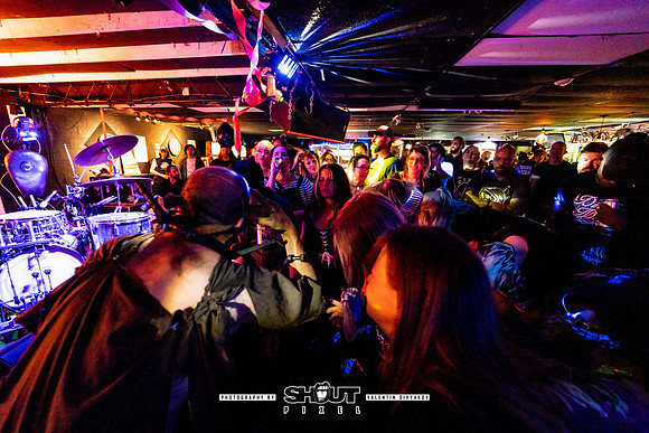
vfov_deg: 81.2
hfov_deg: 104.2
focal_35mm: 14
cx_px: 324
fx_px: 252
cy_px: 216
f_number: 2.8
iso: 2500
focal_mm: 14
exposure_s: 1/200
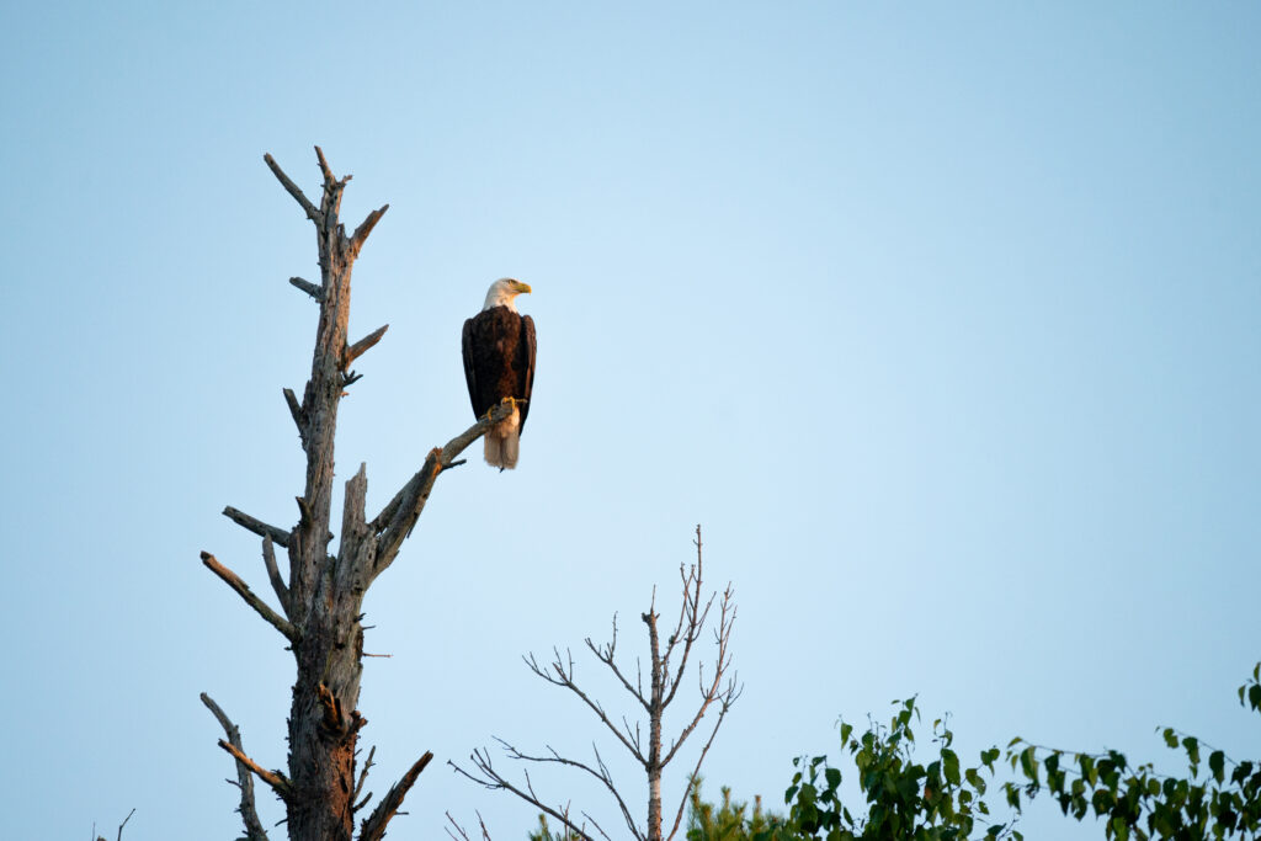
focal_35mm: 375
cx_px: 630
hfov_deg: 5.5
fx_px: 13136
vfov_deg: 3.7
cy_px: 420
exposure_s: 1/500
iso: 400
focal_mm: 250
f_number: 6.3
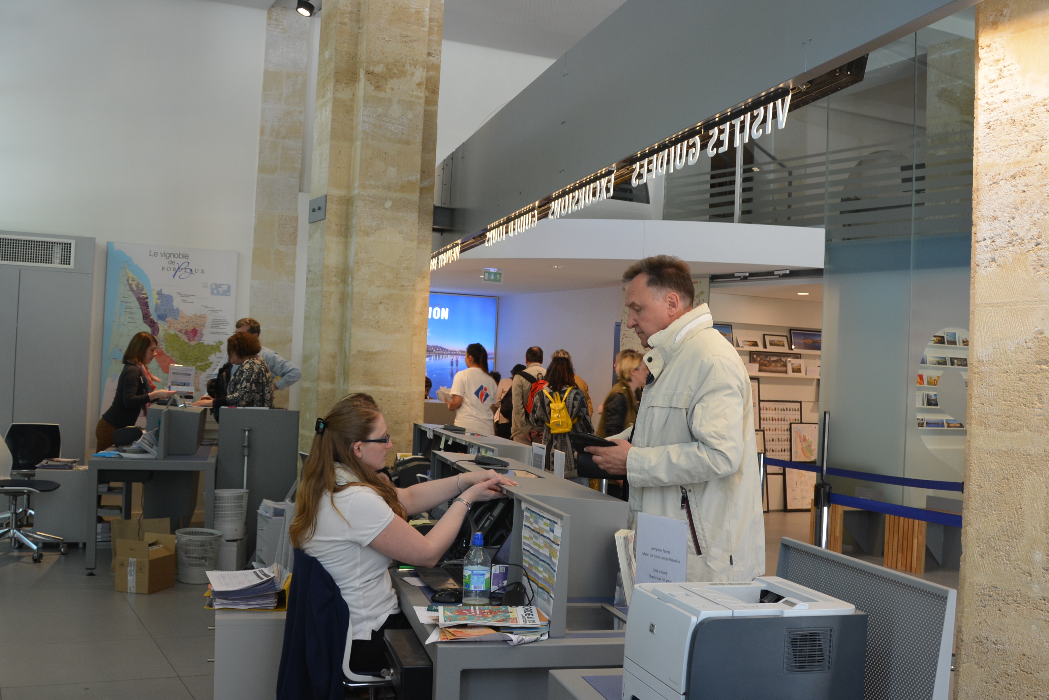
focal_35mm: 39
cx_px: 551
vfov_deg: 34.2
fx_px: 1137
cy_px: 331
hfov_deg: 49.5
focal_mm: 18
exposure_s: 1/80
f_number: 4.5
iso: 400
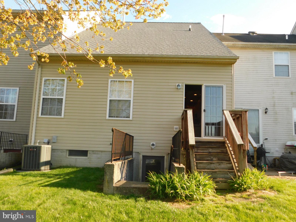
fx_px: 257
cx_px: 148
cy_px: 111
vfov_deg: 46.8
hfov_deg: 60.0
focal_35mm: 30
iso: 125
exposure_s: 1/400
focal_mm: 5.3
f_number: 3.2
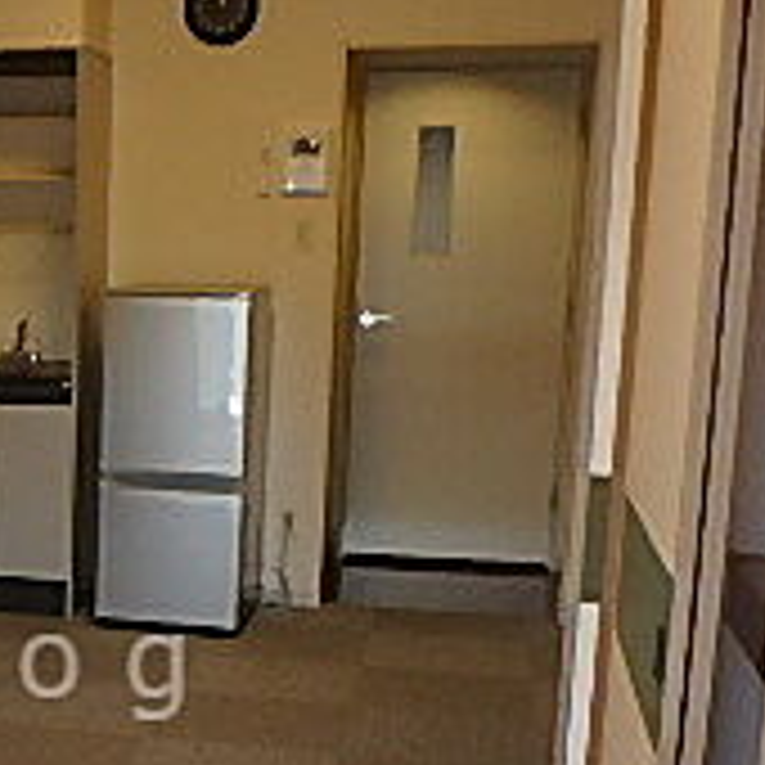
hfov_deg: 23.0
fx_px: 1750
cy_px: 666
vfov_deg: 24.1
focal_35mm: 70
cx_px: -99
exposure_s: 1/60
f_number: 3.5
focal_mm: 3.7
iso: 200
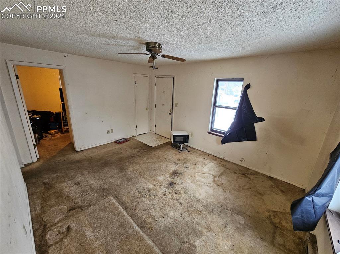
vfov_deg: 89.9
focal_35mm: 13
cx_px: 170
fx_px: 128
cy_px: 127
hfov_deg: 106.2
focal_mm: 2.2
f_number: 2.2
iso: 320
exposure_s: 1/30
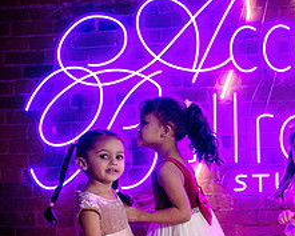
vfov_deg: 21.2
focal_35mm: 72
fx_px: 629
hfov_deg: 24.2
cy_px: 167
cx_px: 343
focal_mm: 28
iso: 800
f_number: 2
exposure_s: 1/250
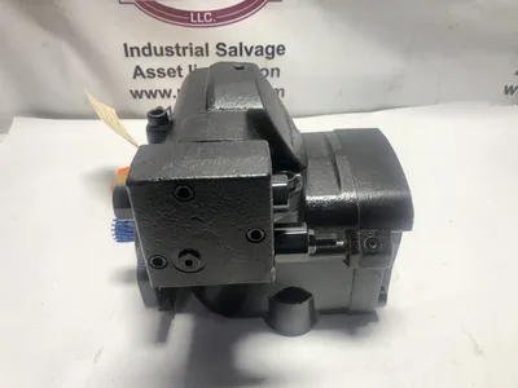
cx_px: 259
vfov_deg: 49.7
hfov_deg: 63.4
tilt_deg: -33.9
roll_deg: -0.3
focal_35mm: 28
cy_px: 194
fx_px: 419
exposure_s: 1/120
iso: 100
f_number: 1.8
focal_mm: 3.99
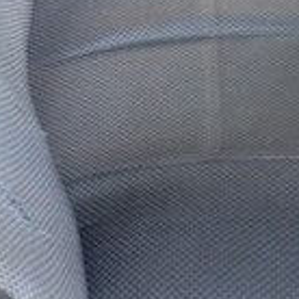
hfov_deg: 16.6
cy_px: -150
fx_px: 1026
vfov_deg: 15.3
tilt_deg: -33.3
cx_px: 152
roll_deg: +0.4
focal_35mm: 105
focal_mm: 4.12
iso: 160
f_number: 2.4
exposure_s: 1/20
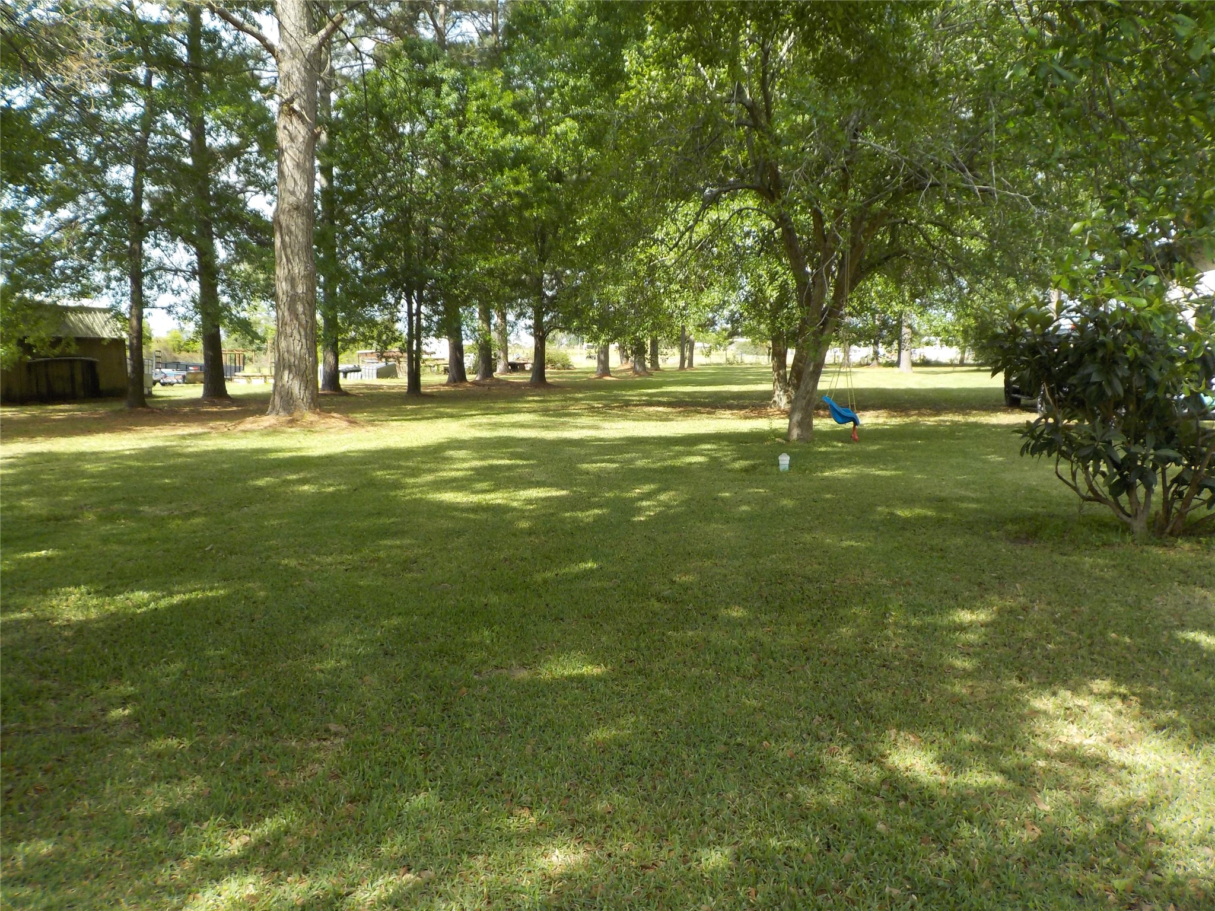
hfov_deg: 60.0
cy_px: 456
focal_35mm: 30
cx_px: 608
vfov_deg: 46.8
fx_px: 1053
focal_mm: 4.1
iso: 125
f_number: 3.3
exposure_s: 1/320
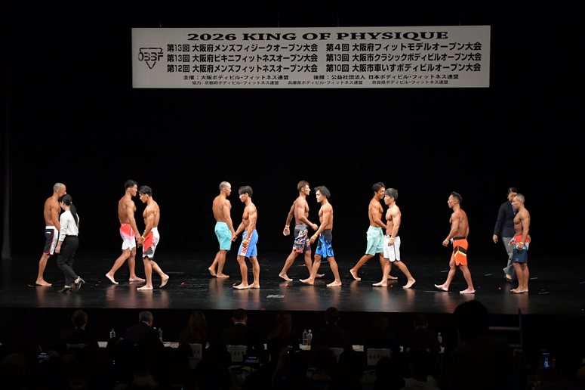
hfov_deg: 24.8
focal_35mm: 82
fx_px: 1332
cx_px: 292
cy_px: 195
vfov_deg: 16.6
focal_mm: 55
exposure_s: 1/400
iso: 3200
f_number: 5.6
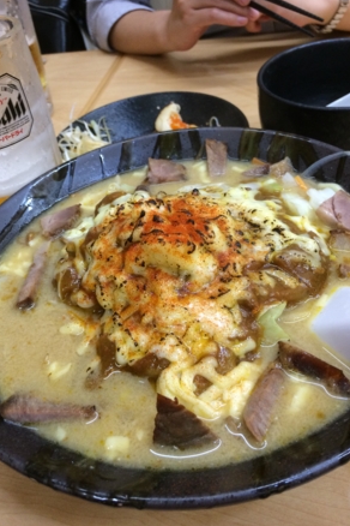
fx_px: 452
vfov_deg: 60.3
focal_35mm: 31
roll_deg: +15.5
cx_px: 152
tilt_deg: -42.2
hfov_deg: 42.2
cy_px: 259
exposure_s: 1/30
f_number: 2.2
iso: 64
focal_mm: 4.15
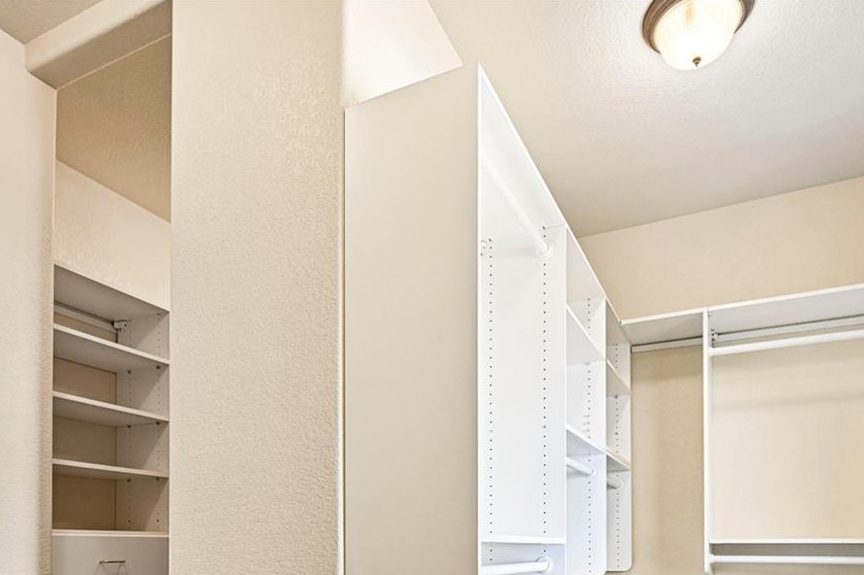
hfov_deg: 69.4
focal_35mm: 26
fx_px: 624
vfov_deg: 44.5
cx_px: 437
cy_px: 530
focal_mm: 14
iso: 360
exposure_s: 1/15
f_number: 8
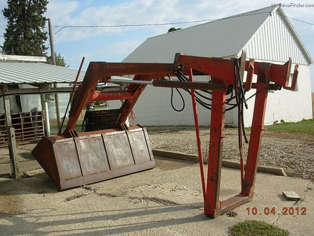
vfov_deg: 37.7
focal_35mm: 38
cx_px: 157
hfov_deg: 49.0
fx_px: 345
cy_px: 118
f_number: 2.9
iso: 50
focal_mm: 6.3
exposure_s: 1/995
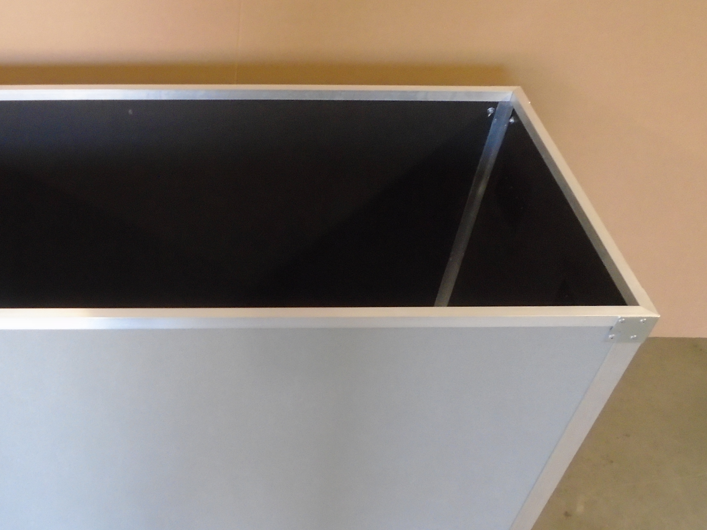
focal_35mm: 39
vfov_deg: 36.8
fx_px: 797
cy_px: 283
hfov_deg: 46.2
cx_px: 179
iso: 400
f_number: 3.2
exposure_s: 1/13
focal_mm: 4.6
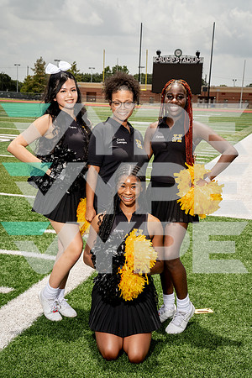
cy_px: 189
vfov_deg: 37.5
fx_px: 556
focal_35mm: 53
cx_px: 126
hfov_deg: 25.5
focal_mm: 53
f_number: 10
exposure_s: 1/200
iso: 100
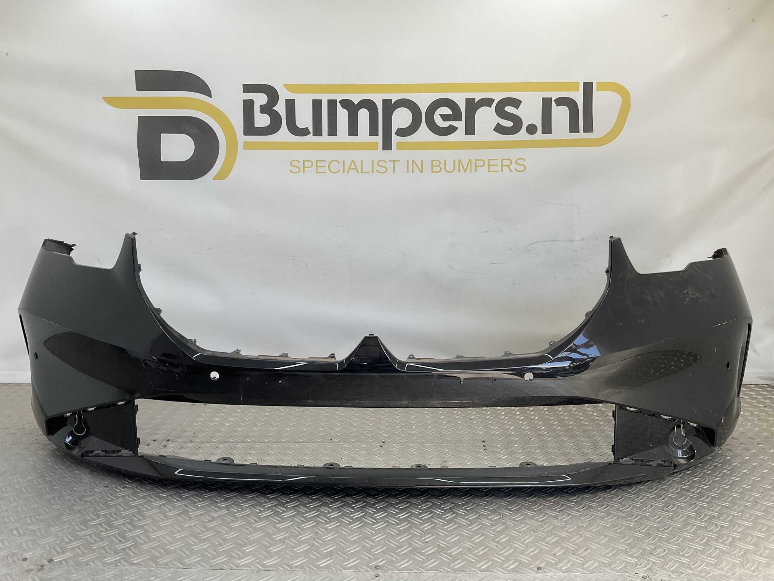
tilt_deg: -7.2
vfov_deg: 48.2
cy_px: 290
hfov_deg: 61.7
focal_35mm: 29
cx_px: 387
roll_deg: -1.1
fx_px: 648
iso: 16
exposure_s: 1/223
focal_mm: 3
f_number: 1.8
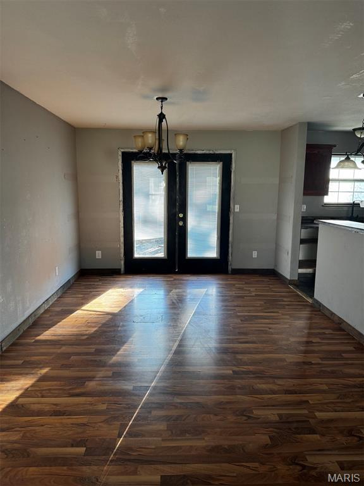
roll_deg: +0.5
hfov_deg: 56.8
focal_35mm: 24
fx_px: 336
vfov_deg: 71.6
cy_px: 243
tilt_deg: -7.5
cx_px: 182
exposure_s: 1/121
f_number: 1.78
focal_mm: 6.76
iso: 160
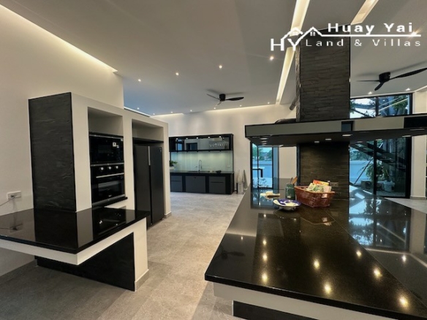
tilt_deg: -1.1
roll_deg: +1.5
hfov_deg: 102.1
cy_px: 160
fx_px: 173
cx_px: 214
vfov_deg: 85.7
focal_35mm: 14
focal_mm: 2.22
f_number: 2.2
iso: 200
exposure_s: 1/100
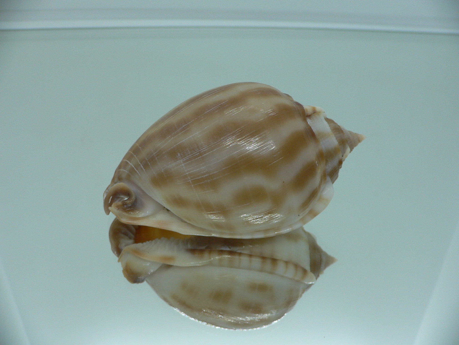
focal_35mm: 35
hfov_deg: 52.6
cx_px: 230
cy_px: 172
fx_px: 464
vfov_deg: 40.7
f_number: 2.8
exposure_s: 1/60
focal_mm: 4.6
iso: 80
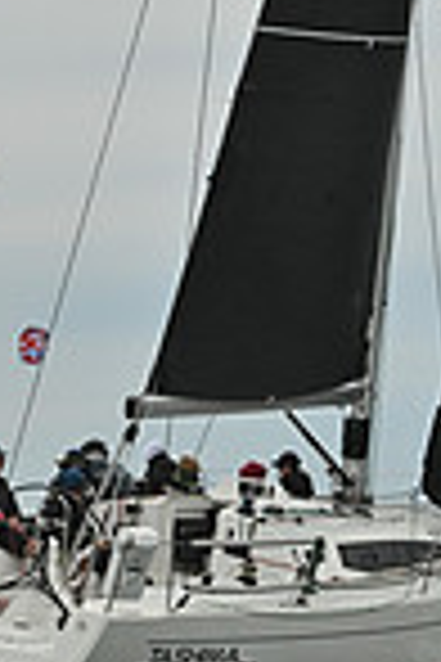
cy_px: -63
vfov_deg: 7.4
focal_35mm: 276
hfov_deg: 5.0
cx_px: 232
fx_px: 5071
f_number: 10
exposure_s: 1/1000
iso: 320
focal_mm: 70
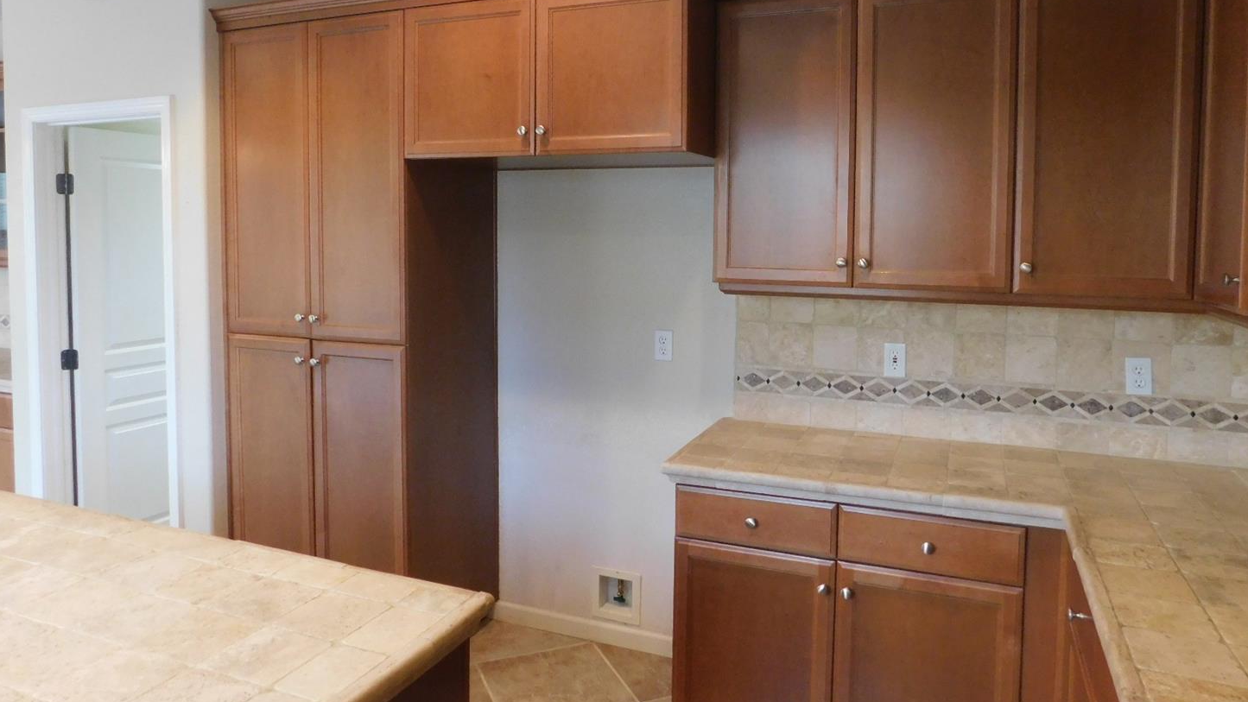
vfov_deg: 44.1
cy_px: 267
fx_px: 860
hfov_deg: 71.9
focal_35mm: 26
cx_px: 616
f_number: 3
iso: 400
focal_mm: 4
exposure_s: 1/30
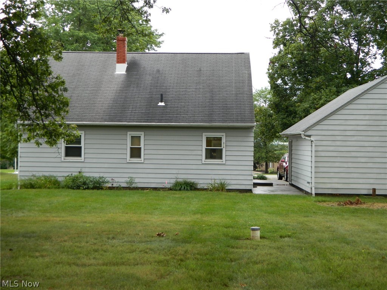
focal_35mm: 47
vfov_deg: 30.9
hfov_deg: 40.4
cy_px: 145
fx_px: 525
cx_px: 194
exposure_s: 1/50
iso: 80
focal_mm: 8.4
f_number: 3.6
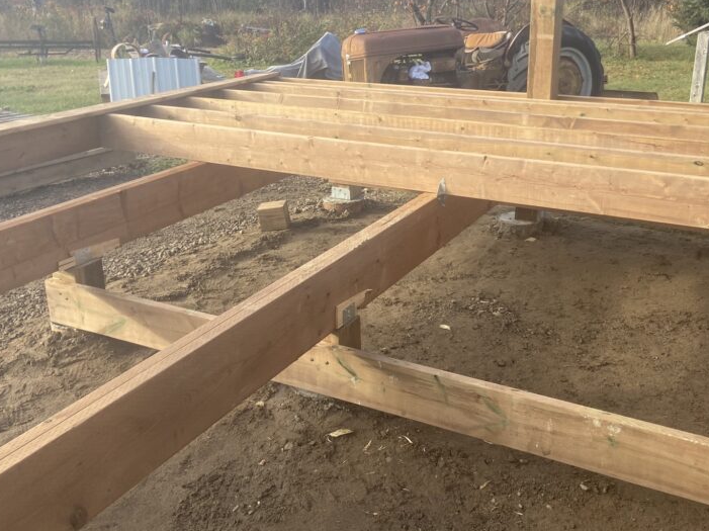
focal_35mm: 38
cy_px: 215
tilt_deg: -18.8
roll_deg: +1.0
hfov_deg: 48.9
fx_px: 778
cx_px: 396
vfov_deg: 37.6
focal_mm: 4.25
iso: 32
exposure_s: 1/409
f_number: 1.8
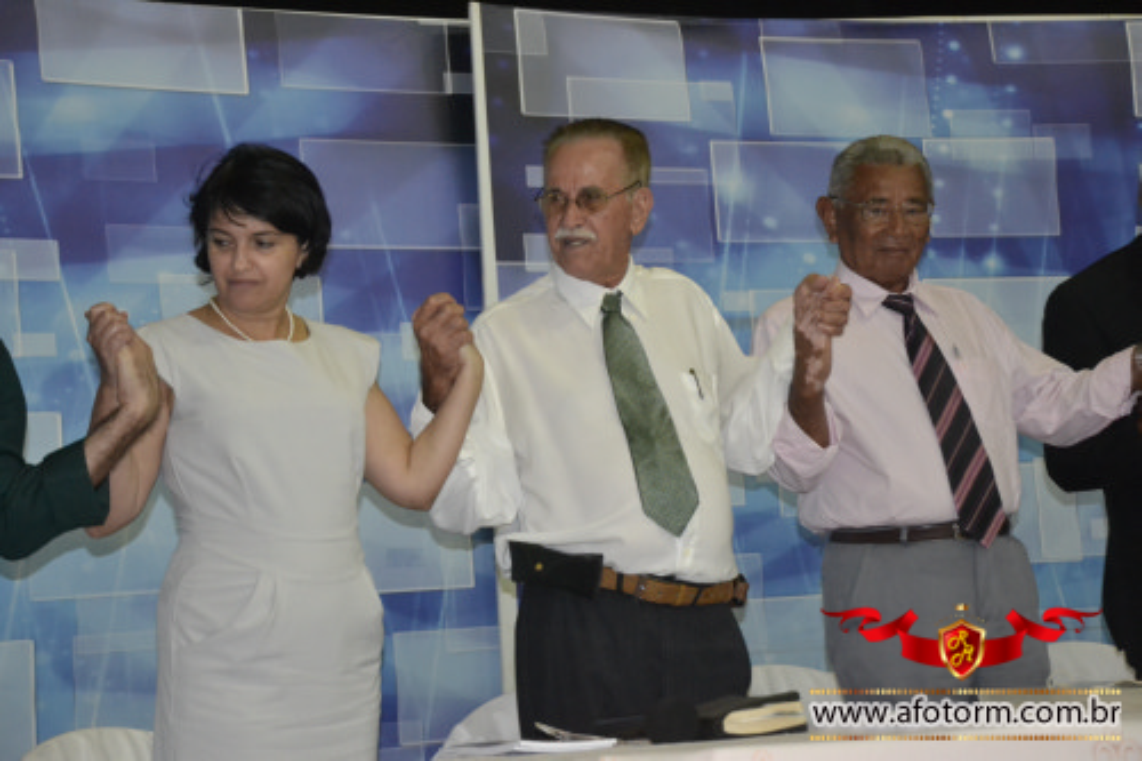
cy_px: 380
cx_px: 571
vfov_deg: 15.7
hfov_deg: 23.4
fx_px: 2759
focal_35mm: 87
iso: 3200
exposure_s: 1/60
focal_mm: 58
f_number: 5
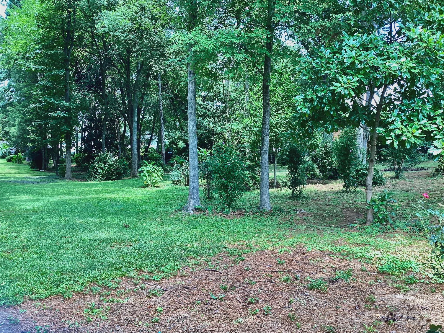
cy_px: 166
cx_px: 222
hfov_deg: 58.4
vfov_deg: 45.4
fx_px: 398
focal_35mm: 31
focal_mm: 3.3
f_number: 2.4
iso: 40
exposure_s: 1/120
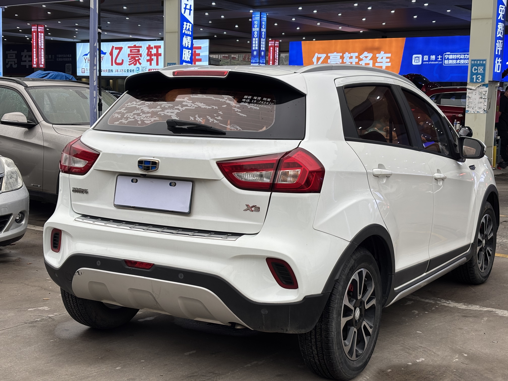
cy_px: 190
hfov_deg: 36.8
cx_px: 254
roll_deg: -1.9
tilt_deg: -6.6
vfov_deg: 28.0
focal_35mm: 52
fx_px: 763
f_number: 1.6
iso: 25
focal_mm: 5.96
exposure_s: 1/145
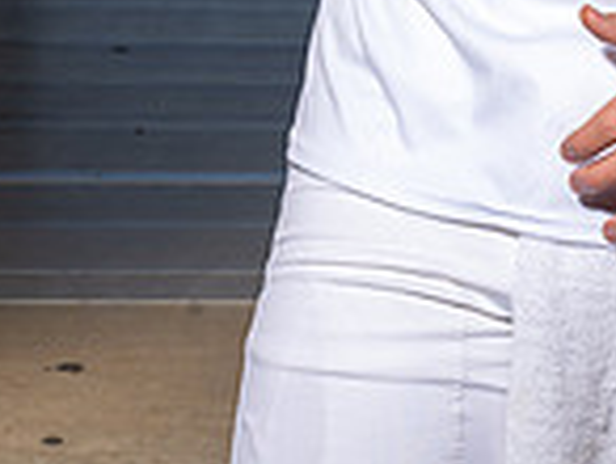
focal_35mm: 151
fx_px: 2692
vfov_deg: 9.2
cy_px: -468
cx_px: 565
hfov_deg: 12.9
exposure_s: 1/250
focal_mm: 51
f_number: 10
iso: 160
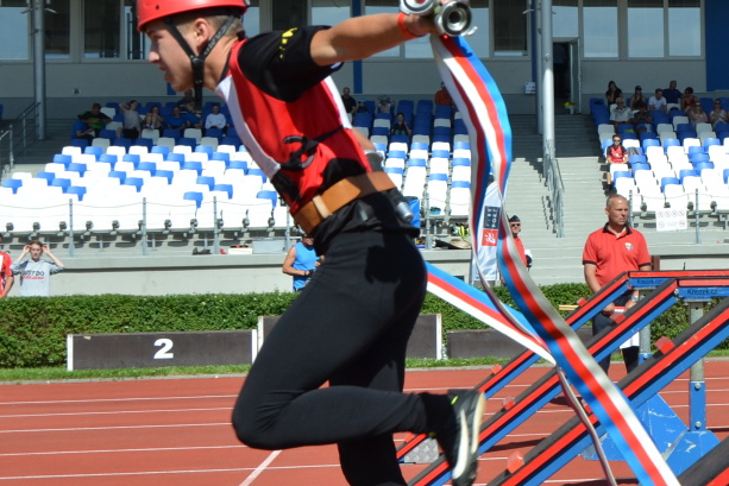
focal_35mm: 86
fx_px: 1742
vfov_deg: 15.9
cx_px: 804
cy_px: 247
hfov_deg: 22.3
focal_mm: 22
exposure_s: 1/1000
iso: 200
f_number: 6.3
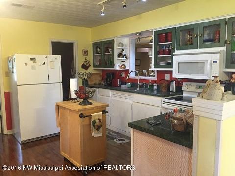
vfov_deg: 48.2
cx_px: 118
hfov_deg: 61.7
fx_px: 197
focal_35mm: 29
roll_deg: -0.2
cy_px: 88
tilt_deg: -6.5
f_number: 2.2
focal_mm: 4.15
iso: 200
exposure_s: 1/30
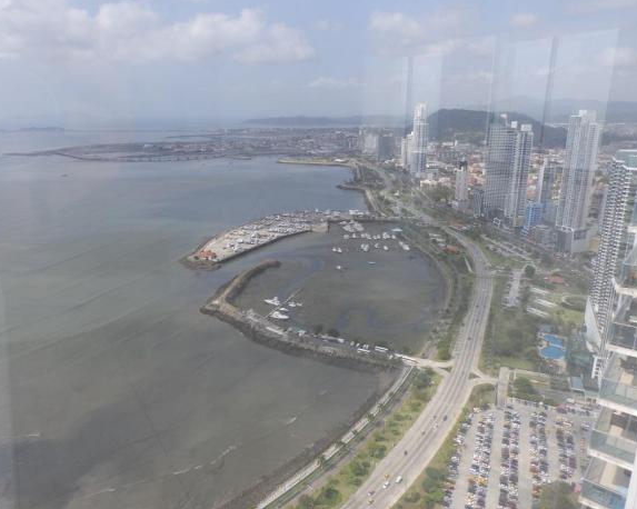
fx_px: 452
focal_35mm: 24
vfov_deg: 58.7
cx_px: 296
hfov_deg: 70.2
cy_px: 243
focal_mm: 4
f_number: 4.5
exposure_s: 1/160
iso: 80
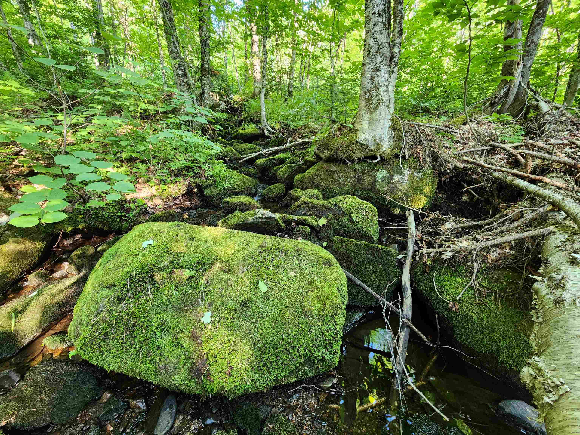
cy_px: 218
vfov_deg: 89.9
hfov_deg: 106.2
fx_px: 218
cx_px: 290
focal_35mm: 13
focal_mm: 2.2
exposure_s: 1/40
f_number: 2.2
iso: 320
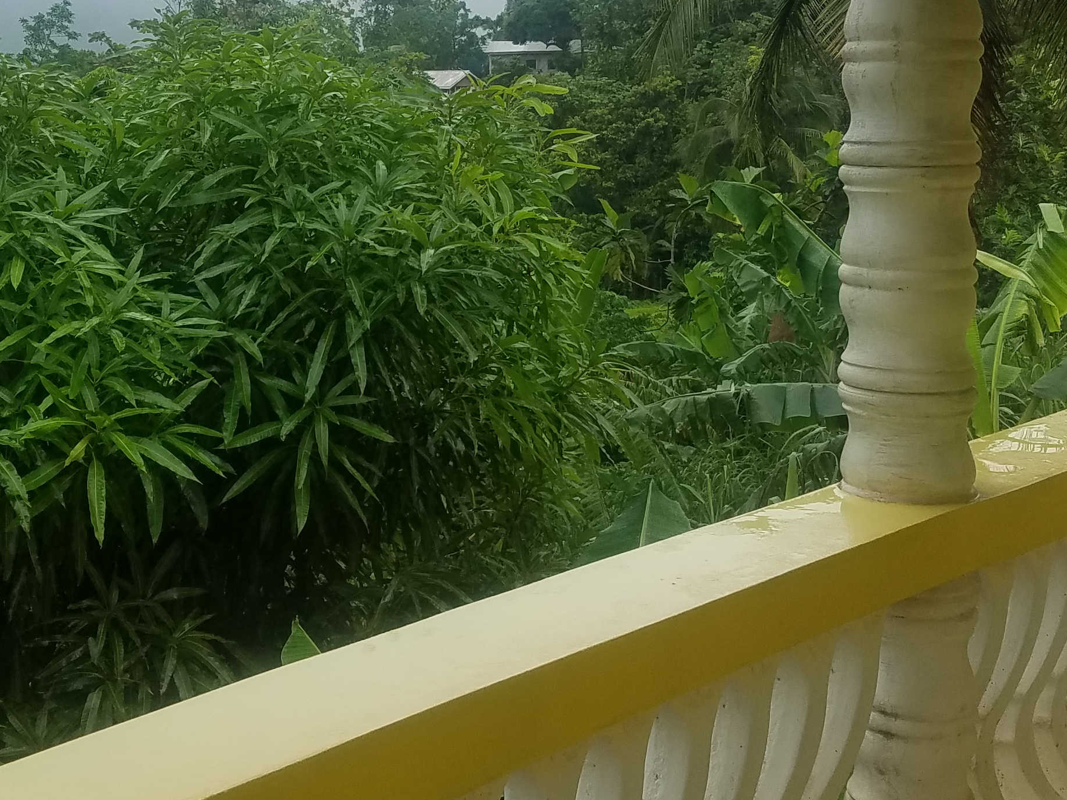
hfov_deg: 33.7
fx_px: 1757
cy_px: 198
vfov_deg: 25.3
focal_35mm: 57
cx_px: 442
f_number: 1.7
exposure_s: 1/1136
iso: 50
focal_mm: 4.2
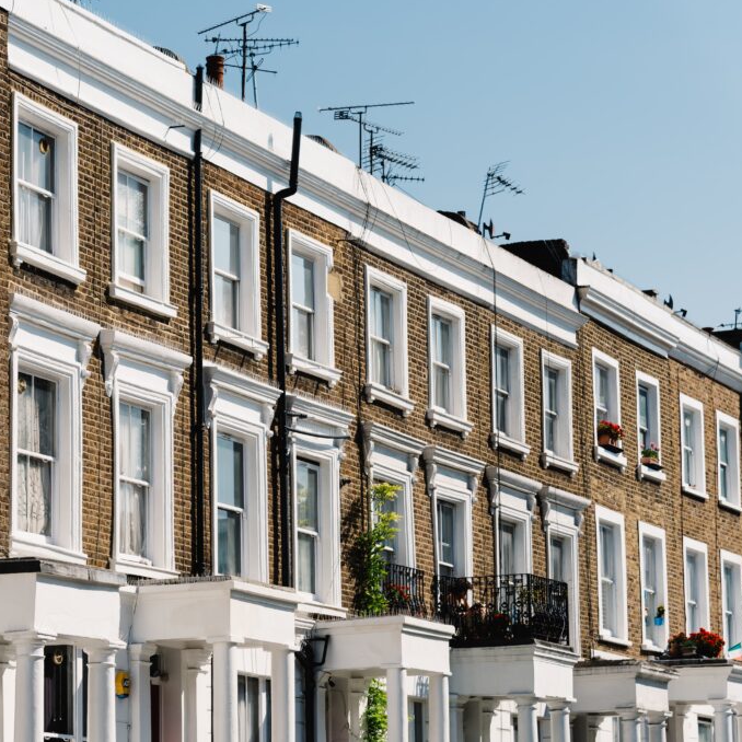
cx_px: 250
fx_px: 2959
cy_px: 369
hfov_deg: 14.3
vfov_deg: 14.3
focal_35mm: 122
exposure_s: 1/500
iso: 100
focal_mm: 95
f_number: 6.3
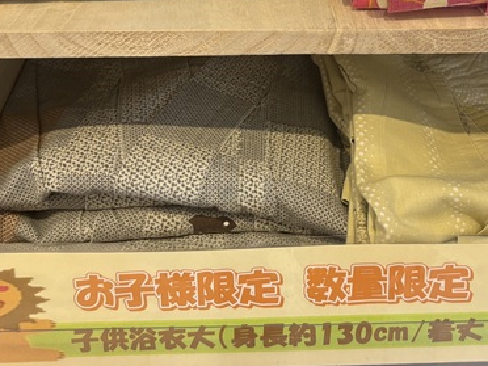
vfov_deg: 25.1
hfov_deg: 33.4
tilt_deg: -27.9
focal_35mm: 57
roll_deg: -0.3
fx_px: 804
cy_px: 56
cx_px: 334
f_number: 1.6
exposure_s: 1/61
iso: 125
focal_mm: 5.96
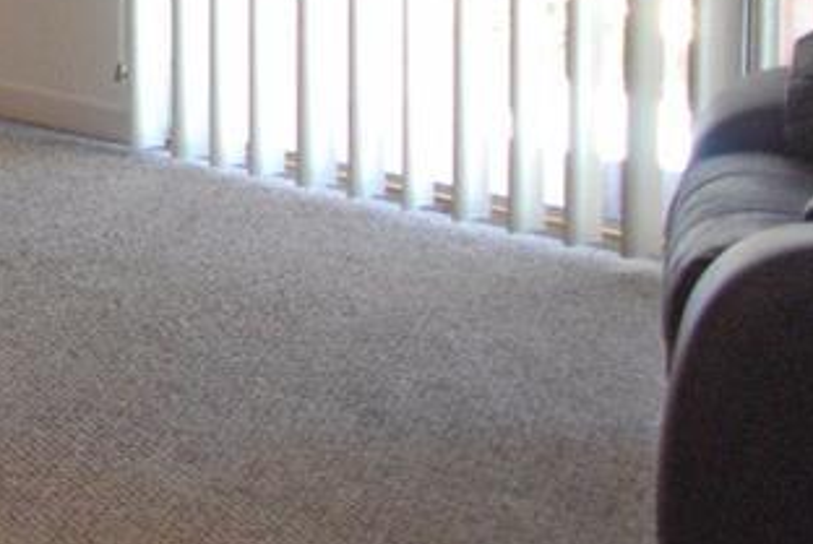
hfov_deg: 16.4
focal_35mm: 72
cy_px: -441
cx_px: -1014
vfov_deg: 16.0
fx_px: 1628
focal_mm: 10
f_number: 4
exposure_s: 1/30
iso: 720
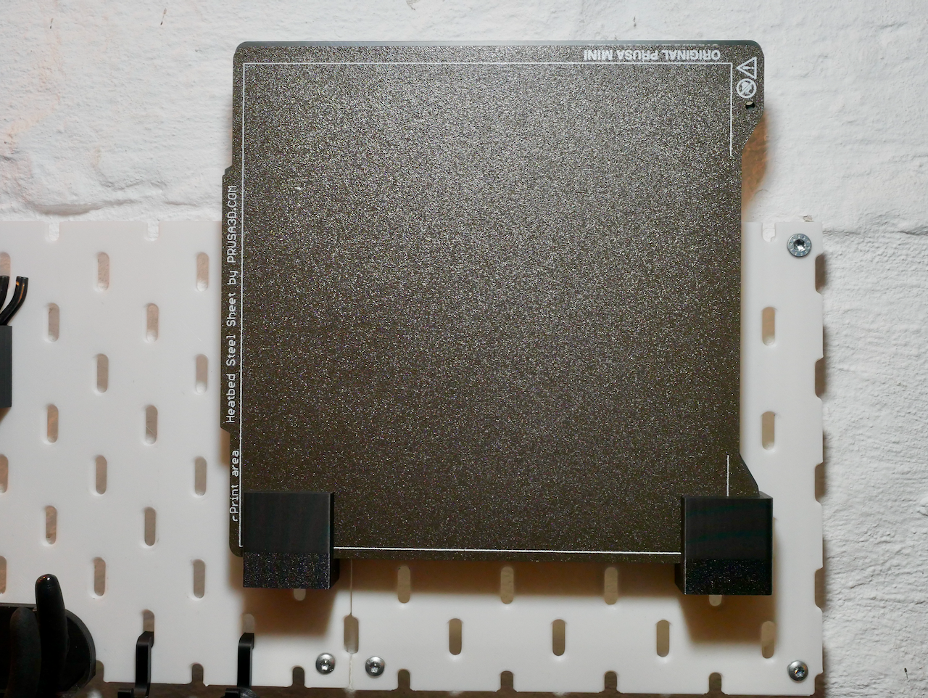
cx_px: 464
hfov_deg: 42.9
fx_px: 1180
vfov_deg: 32.9
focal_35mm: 44
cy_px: 349
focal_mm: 22
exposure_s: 1/125
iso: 1600
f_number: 7.1
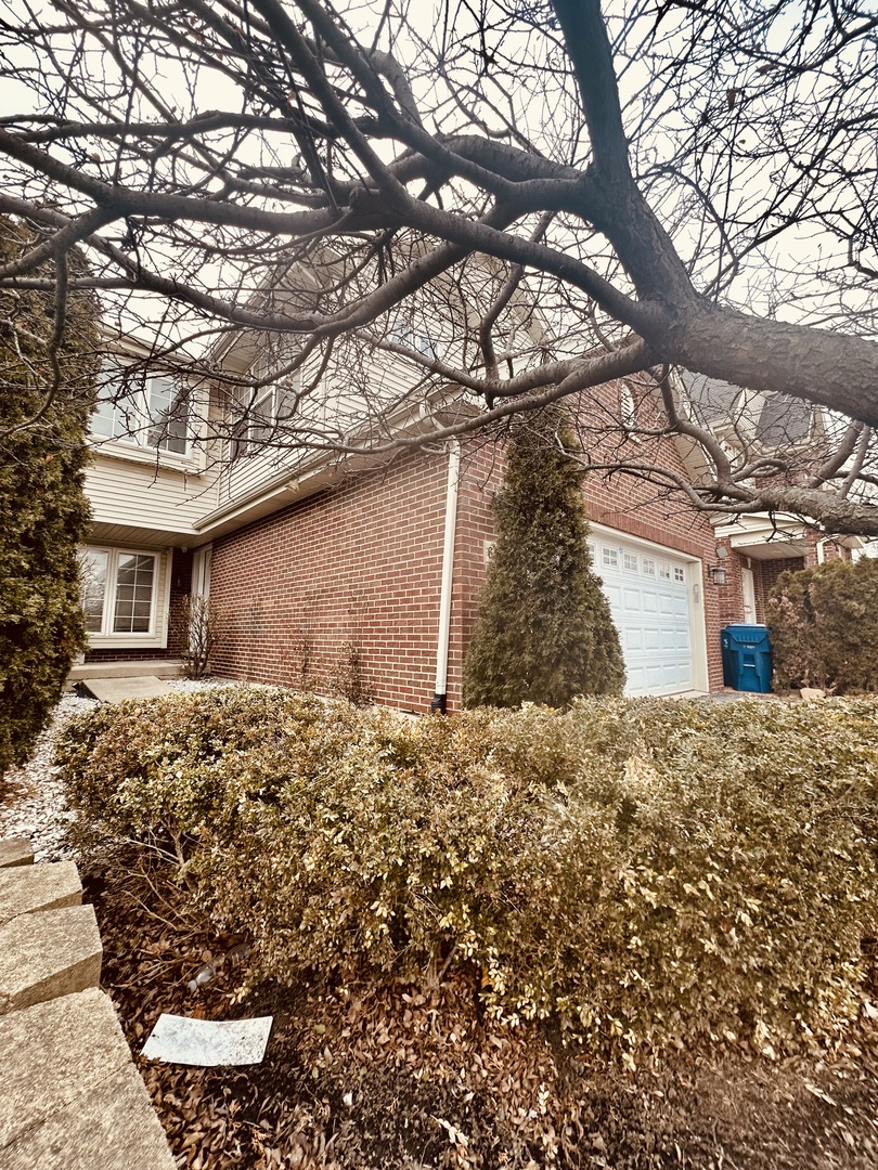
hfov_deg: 85.7
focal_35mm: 14
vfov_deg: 102.1
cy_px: 585
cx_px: 439
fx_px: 473
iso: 64
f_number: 2.2
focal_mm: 2.22
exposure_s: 1/99
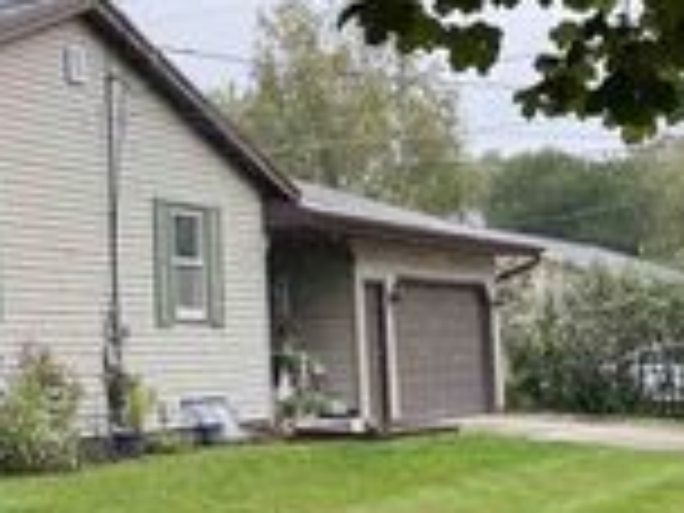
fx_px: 1561
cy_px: 119
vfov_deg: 18.5
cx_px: -256
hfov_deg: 21.7
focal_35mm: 79
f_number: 1.78
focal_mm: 6.76
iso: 64
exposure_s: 1/174
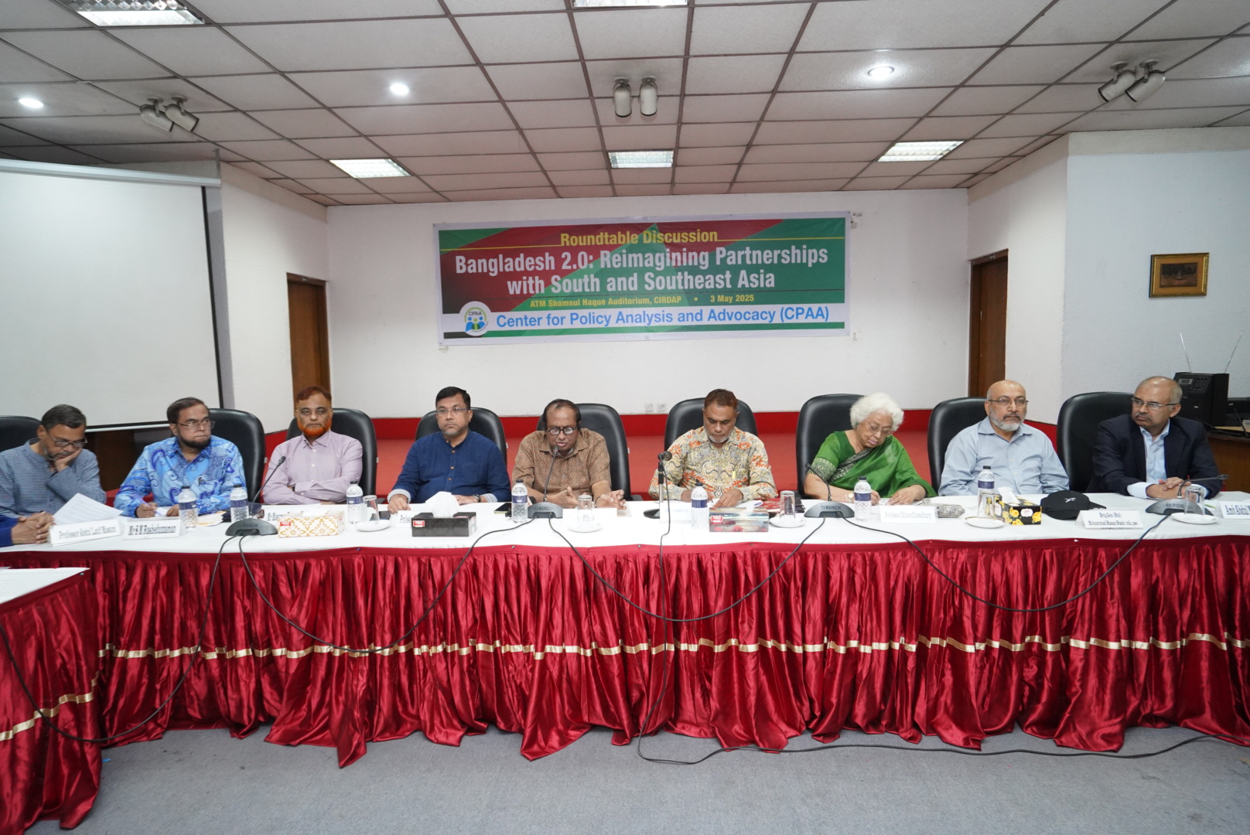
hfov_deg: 86.9
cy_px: 418
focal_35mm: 19
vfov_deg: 64.6
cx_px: 625
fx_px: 660
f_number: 4
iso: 5000
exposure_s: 1/200
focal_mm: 19
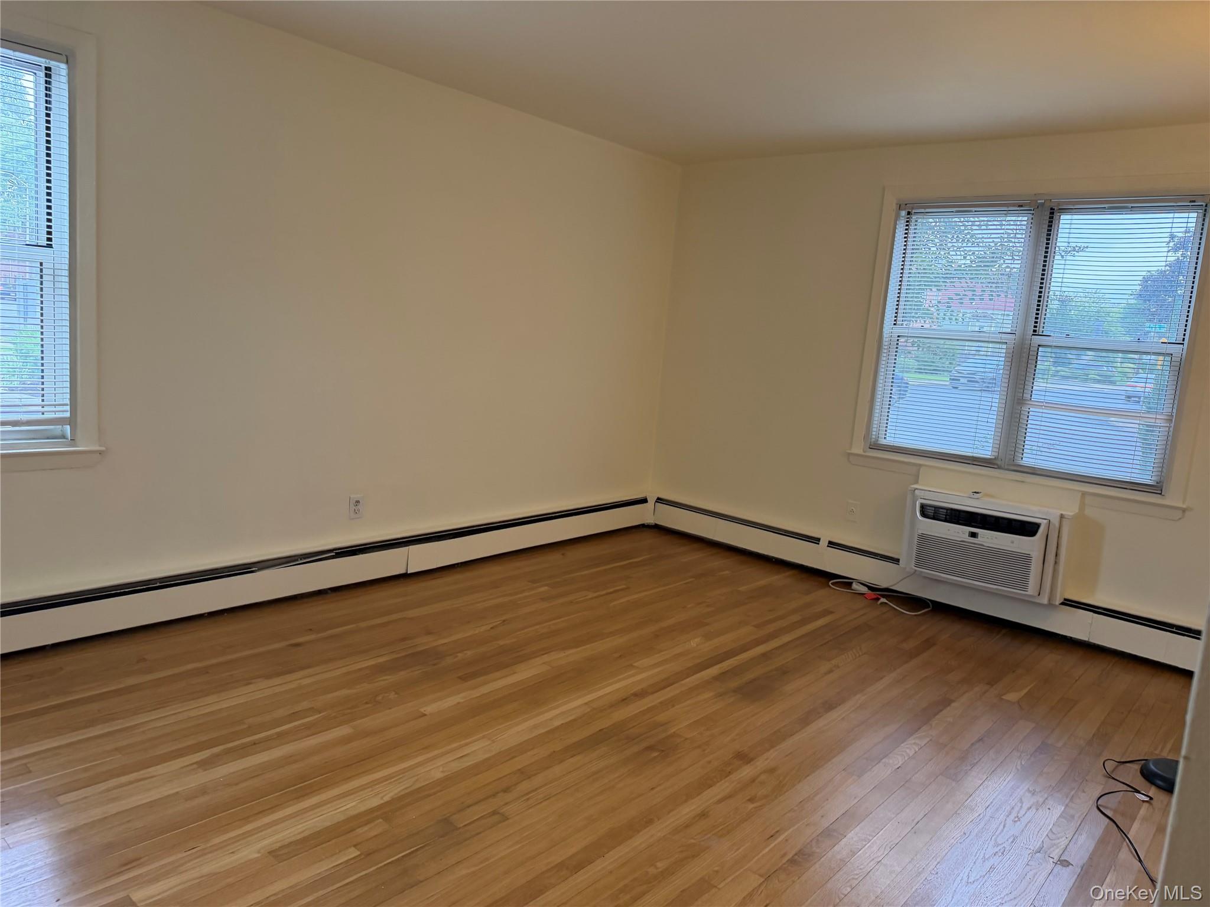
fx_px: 839
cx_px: 605
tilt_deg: -5.8
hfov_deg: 71.6
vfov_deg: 56.8
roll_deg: -3.9
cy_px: 454
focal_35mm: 24
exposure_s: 1/120
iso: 250
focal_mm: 6.76
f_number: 1.78
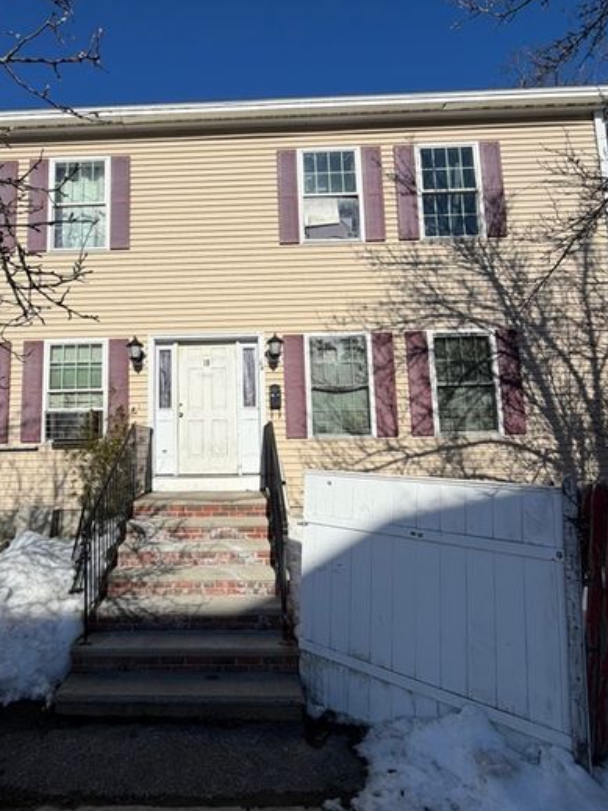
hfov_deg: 70.4
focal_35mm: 18
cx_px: 228
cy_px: 409
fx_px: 422
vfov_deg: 87.8
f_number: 2.2
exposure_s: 1/1795
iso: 20
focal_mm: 2.22
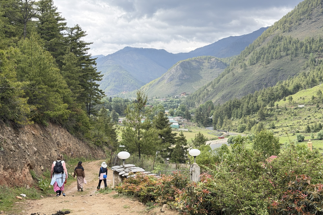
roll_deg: -0.1
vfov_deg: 27.0
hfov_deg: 39.6
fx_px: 449
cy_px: 100
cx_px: 162
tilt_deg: +0.5
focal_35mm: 50
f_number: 1.78
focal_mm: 6.76
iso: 100
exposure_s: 1/987
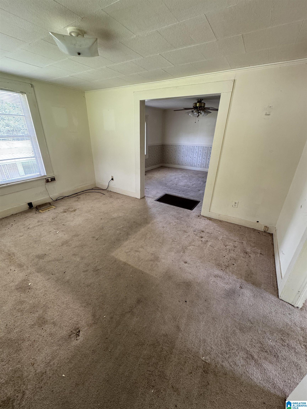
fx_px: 166
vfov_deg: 102.1
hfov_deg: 85.7
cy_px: 204
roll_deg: -1.6
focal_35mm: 14
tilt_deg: -24.6
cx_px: 154
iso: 200
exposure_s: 1/99
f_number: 2.2
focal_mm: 2.22
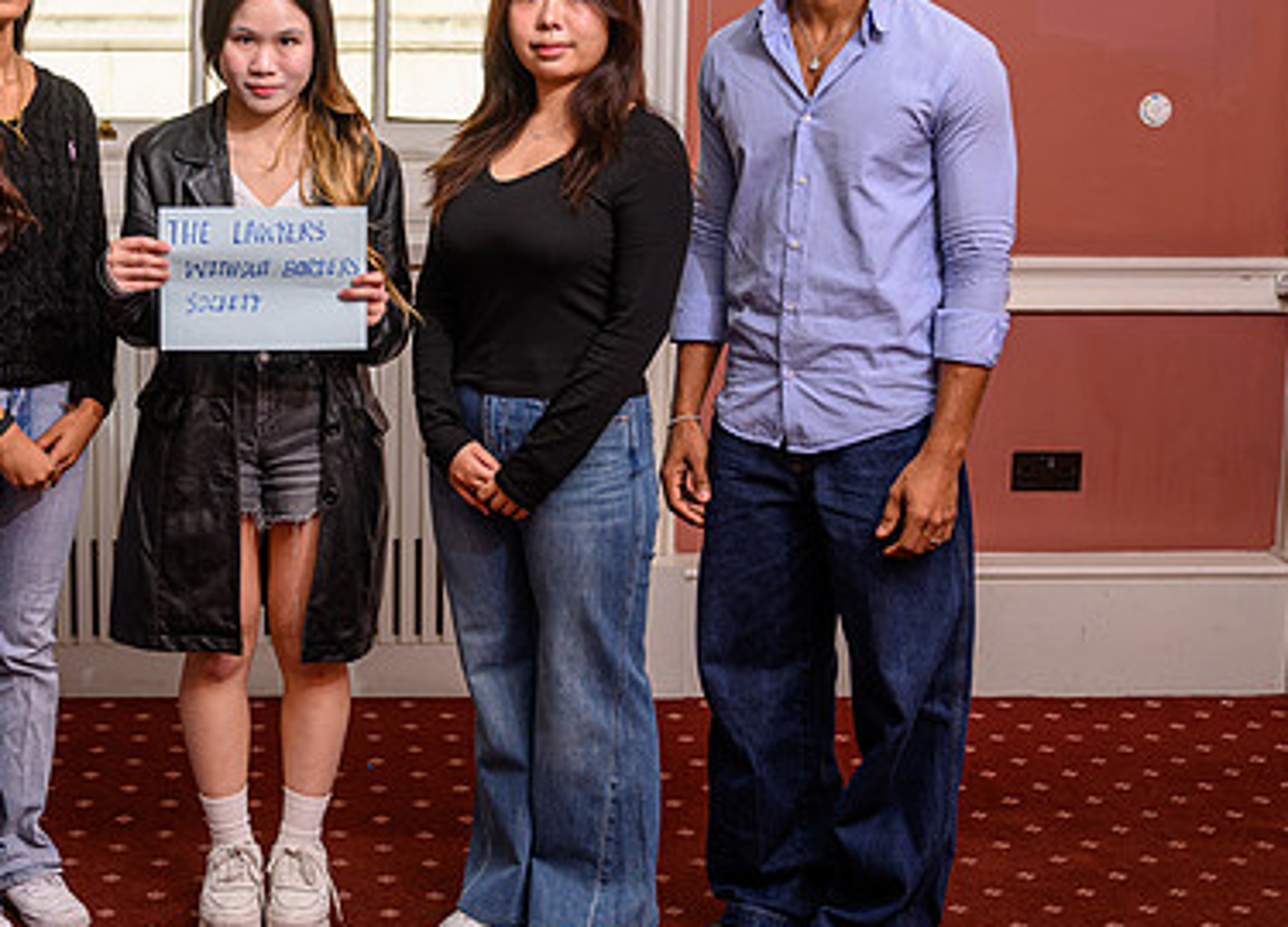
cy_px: 371
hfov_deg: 28.1
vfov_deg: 20.7
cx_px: 319
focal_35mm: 69
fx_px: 2531
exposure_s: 1/200
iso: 64
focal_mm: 41
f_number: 4
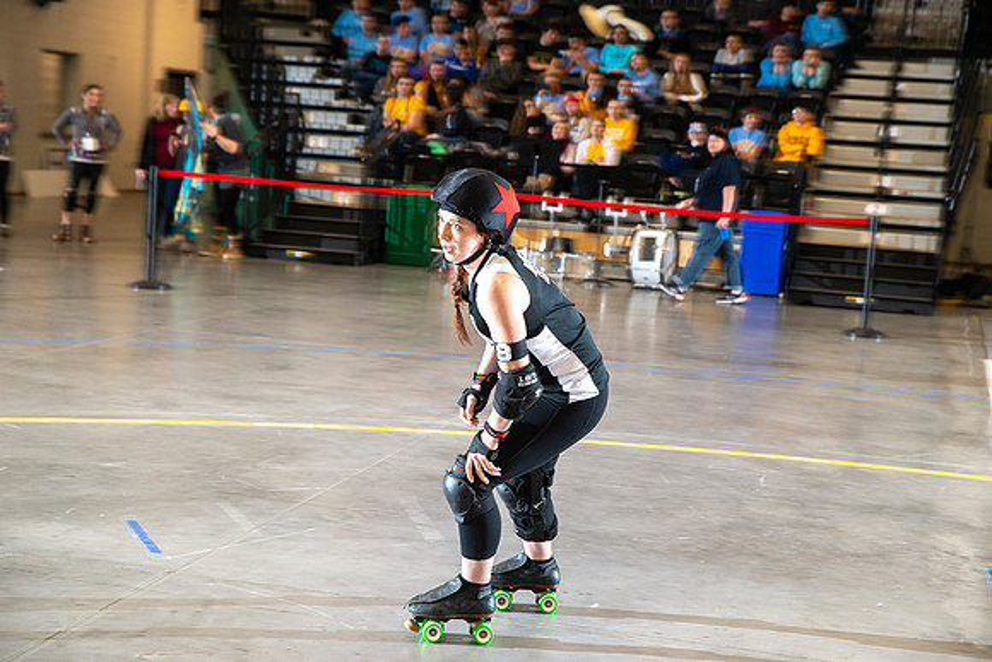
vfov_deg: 19.5
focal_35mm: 70
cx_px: 496
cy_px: 331
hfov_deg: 28.8
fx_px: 1929
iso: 500
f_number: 5.6
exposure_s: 1/160
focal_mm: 70
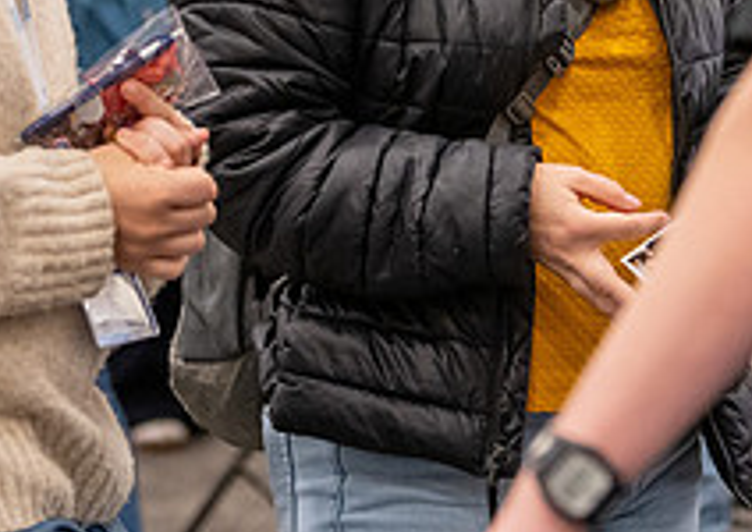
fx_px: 5280
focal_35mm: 248
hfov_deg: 8.1
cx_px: 459
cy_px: -300
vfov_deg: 5.7
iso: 800
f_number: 2.8
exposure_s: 1/125
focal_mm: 70
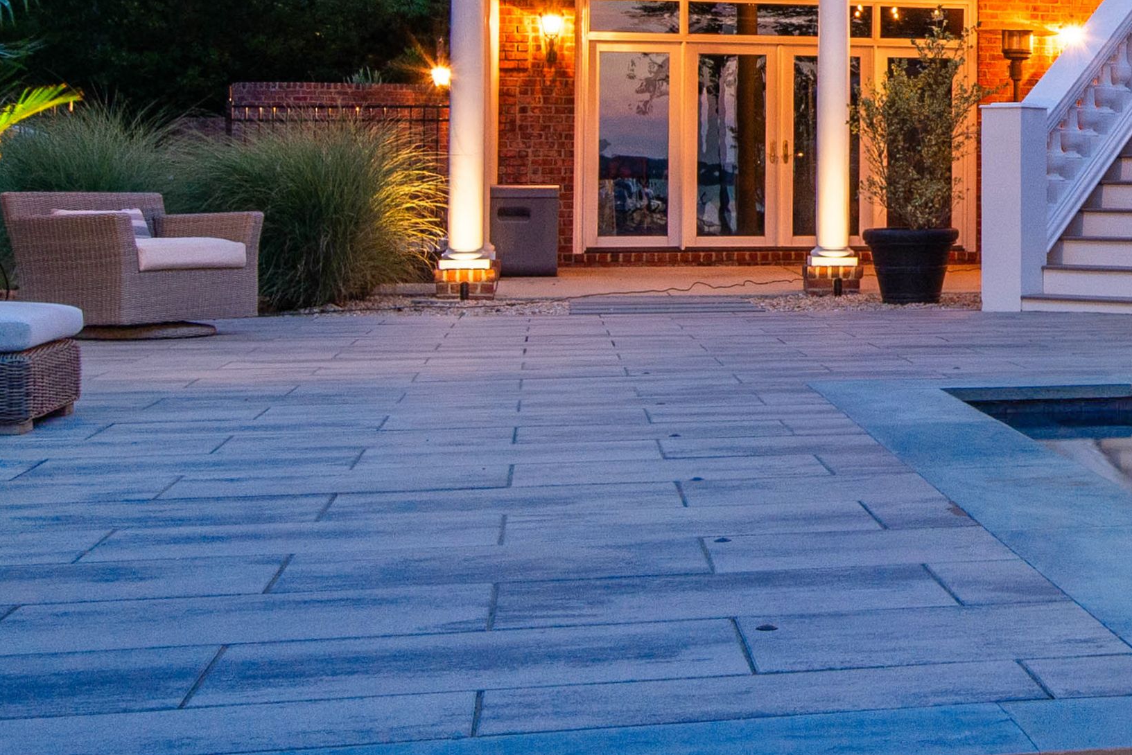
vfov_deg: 18.8
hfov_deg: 26.6
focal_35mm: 70
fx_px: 2202
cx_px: 1230
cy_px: -51
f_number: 11
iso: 320
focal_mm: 19
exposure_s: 1/1.25
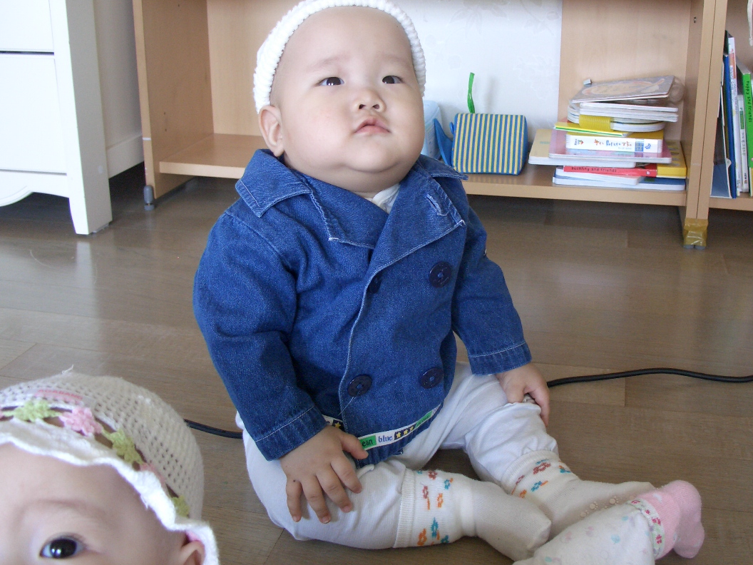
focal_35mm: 40
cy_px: 225
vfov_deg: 35.8
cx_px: 439
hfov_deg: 46.6
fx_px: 870
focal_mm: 7.1
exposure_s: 1/60
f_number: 2.8
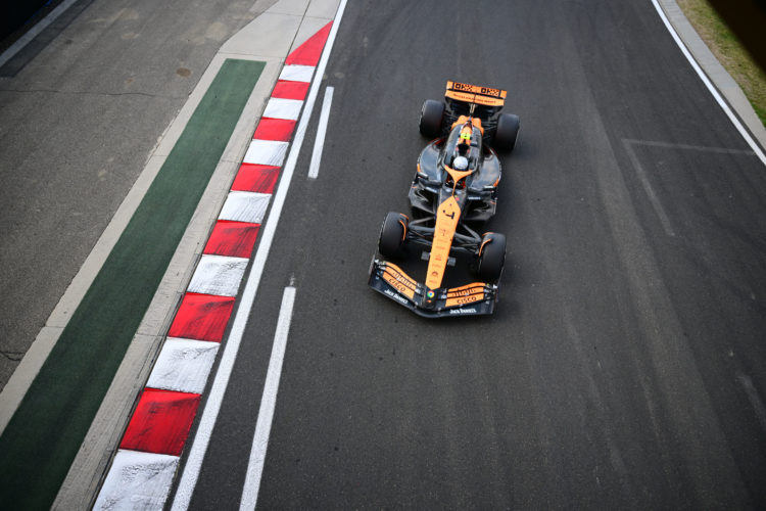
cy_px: 256
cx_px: 383
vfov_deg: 51.3
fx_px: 532
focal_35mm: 25
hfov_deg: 71.5
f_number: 2.8
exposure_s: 1/2500
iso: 400
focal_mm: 25
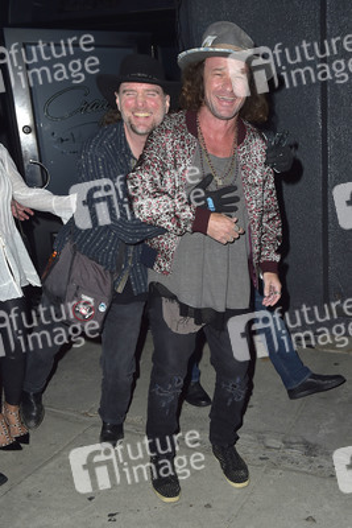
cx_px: 176
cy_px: 264
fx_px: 469
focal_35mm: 32
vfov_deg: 58.7
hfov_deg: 41.1
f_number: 6.3
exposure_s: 1/250
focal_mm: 32
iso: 400
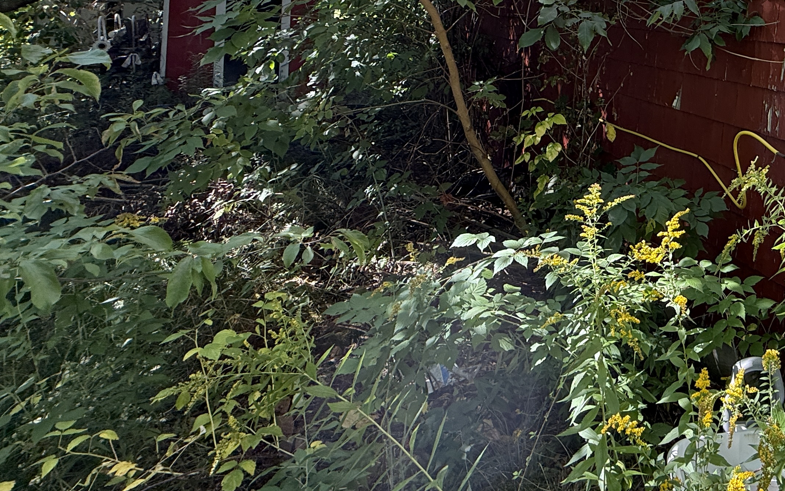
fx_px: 599
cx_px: 664
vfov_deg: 39.4
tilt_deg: +1.6
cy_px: 3
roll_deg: -3.6
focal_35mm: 28
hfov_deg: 59.4
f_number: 2.2
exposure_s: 1/145
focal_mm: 2.22
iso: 64
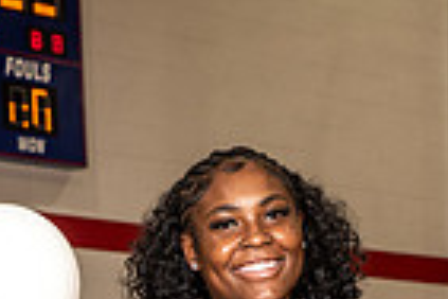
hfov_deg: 12.4
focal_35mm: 166
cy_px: 713
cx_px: 203
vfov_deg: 7.7
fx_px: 2066
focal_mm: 52
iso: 320
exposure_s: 1/250
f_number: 7.1
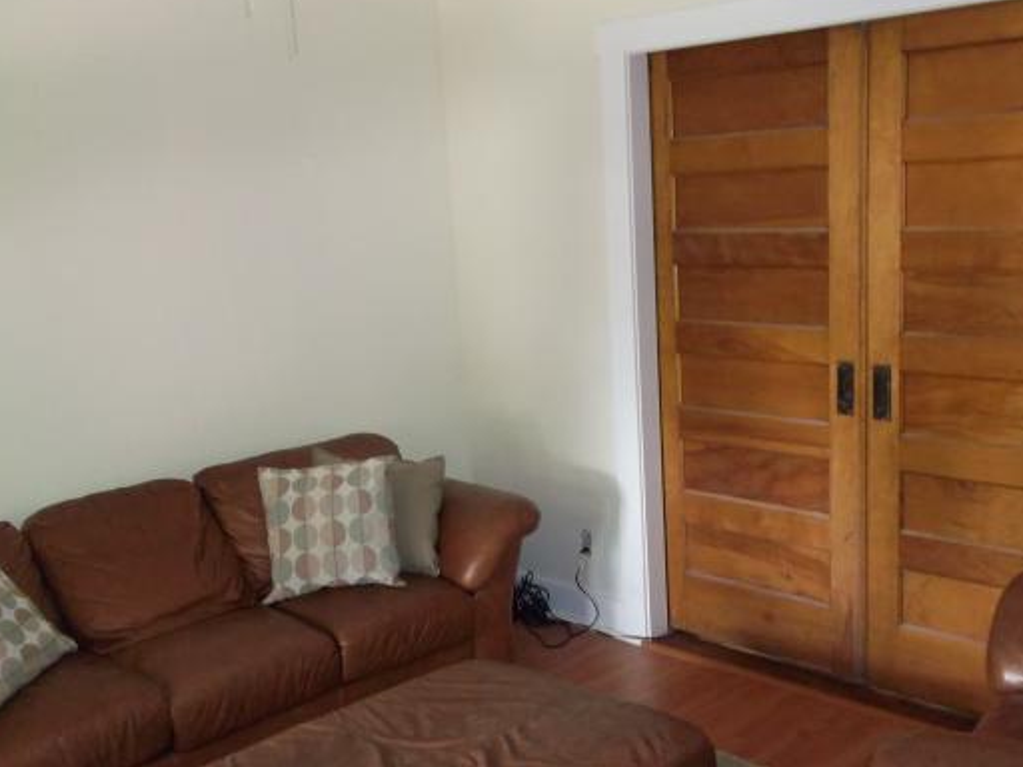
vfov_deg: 35.9
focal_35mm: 40
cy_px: 449
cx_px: 525
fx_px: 1182
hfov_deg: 46.8
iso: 320
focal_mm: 5.7
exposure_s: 1/30
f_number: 2.9
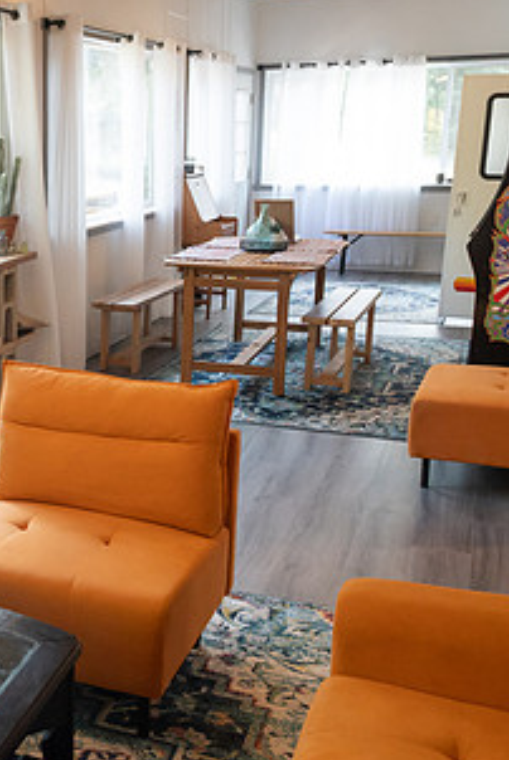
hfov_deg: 27.2
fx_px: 973
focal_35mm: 46
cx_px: -28
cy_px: 395
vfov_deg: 42.7
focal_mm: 24
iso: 5000
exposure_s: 1/100
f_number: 8
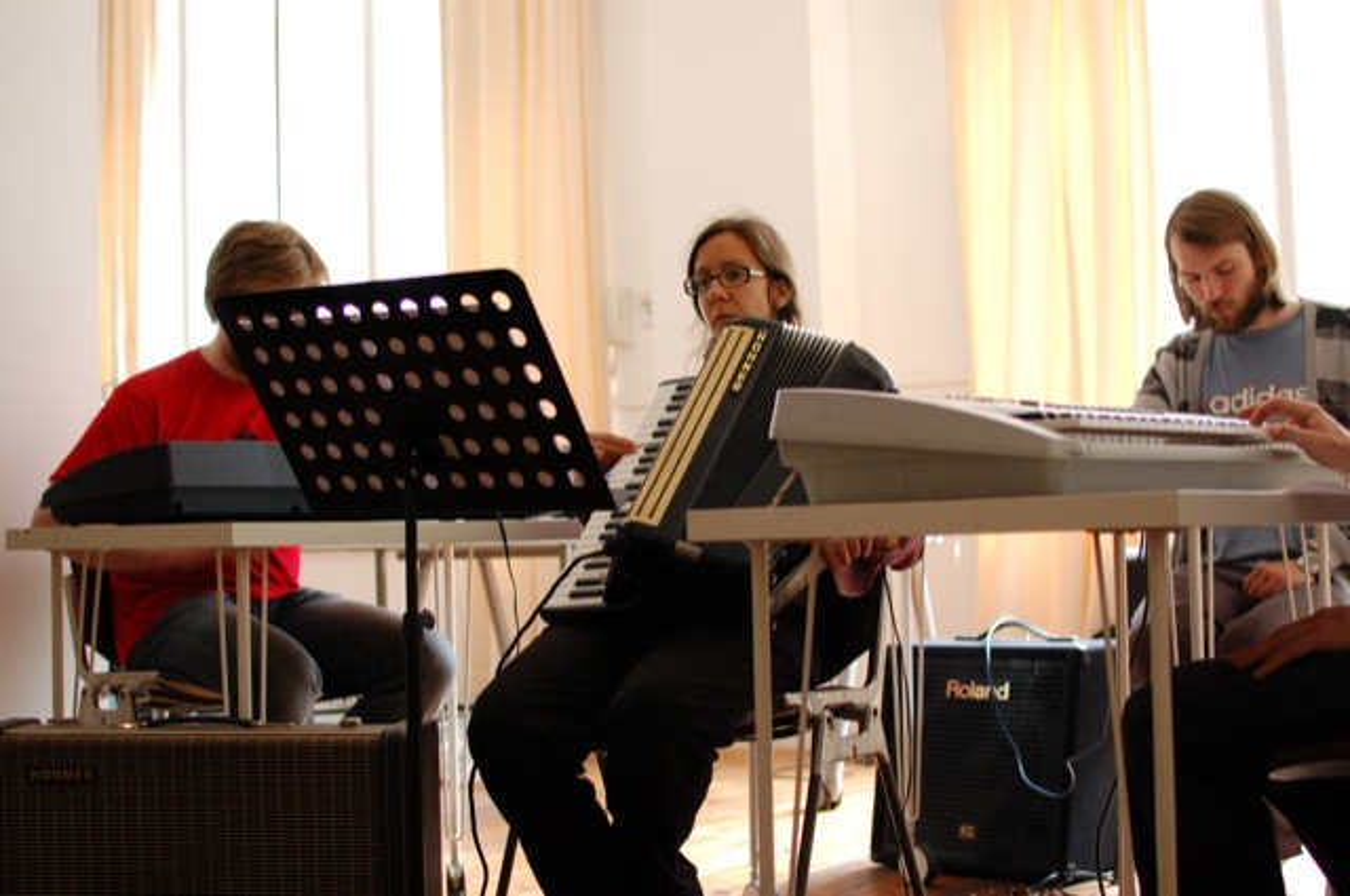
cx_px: 675
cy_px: 448
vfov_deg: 25.7
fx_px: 1966
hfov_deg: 37.9
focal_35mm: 52
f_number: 2.8
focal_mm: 35
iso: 800
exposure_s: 1/30
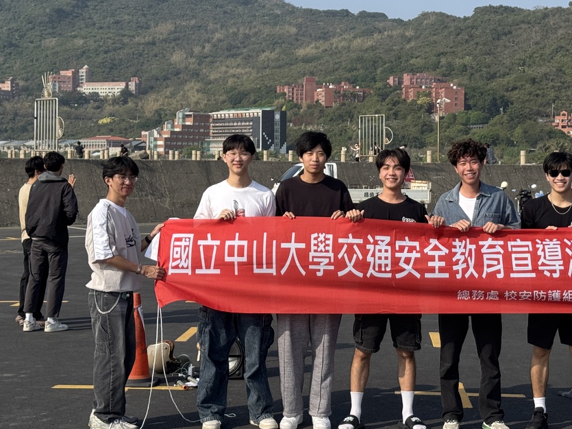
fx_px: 1140
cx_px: 376
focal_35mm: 69
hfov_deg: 28.0
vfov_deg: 21.3
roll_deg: -0.5
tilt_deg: +0.3
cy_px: 162
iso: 64
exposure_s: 1/3817
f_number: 1.78
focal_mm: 6.76
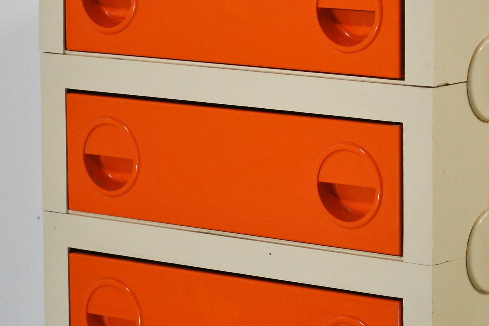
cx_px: 334
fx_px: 2446
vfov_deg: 7.6
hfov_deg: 11.4
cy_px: 122
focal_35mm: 180
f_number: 5.6
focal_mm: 55
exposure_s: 1/80
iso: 200
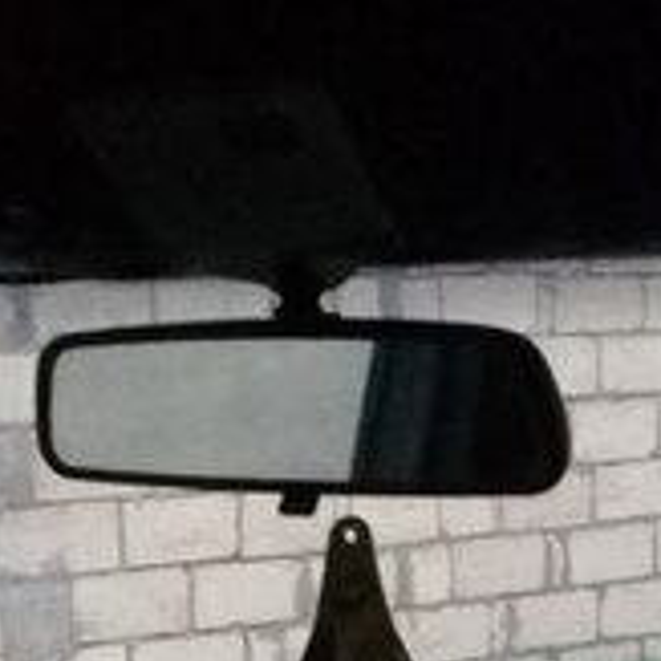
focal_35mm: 111
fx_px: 2398
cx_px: 422
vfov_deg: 14.8
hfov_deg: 15.7
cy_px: 935
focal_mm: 3.3
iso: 1000
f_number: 2.2
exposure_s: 1/17
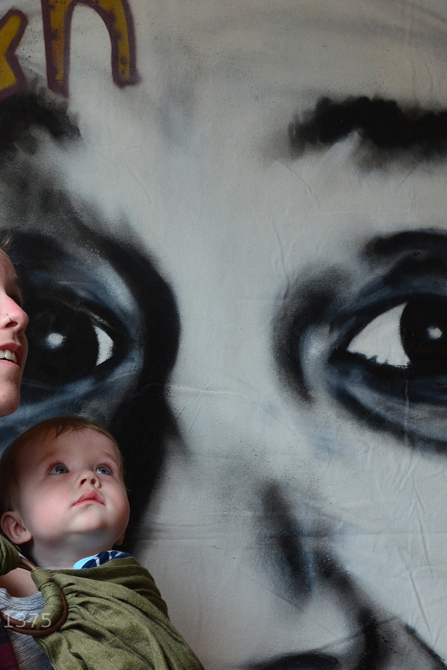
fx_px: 1695
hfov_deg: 15.0
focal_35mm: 91
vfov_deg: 22.4
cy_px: 334
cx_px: 228
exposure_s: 1/40
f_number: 7.1
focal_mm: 40
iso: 800
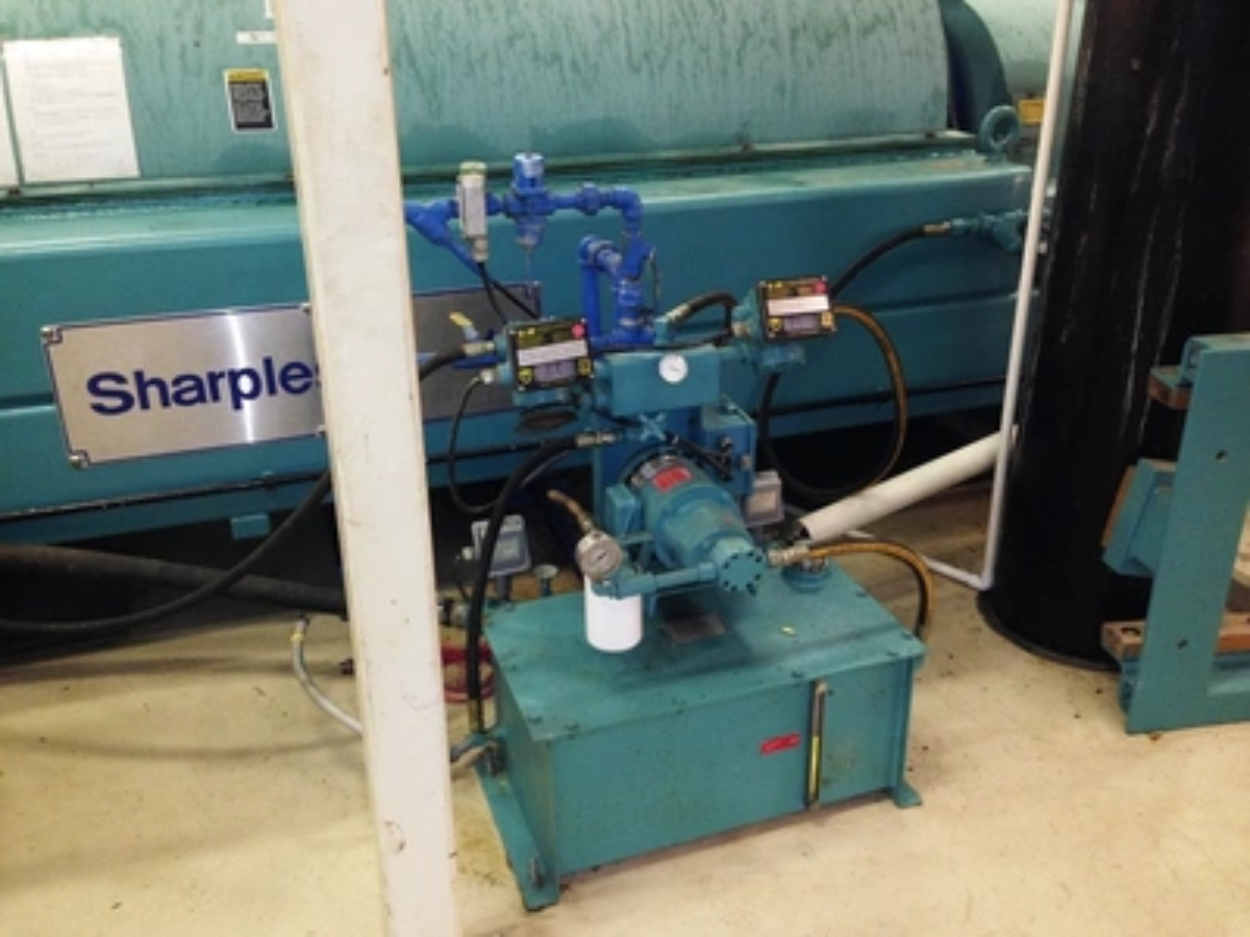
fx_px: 1192
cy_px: 468
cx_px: 625
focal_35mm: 33
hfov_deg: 55.4
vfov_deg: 42.9
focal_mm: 4.12
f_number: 2.4
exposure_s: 1/16
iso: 160
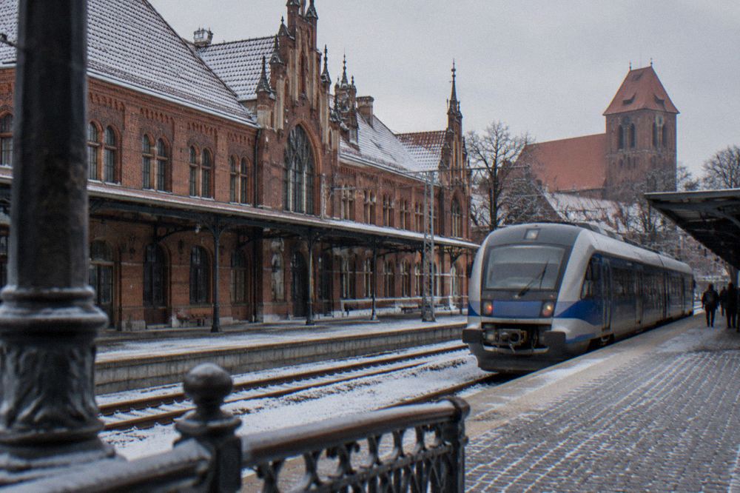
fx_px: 966
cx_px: 370
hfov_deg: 41.9
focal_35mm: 47
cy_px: 246
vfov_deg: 28.6
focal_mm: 47
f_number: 7.1
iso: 500
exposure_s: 1/640
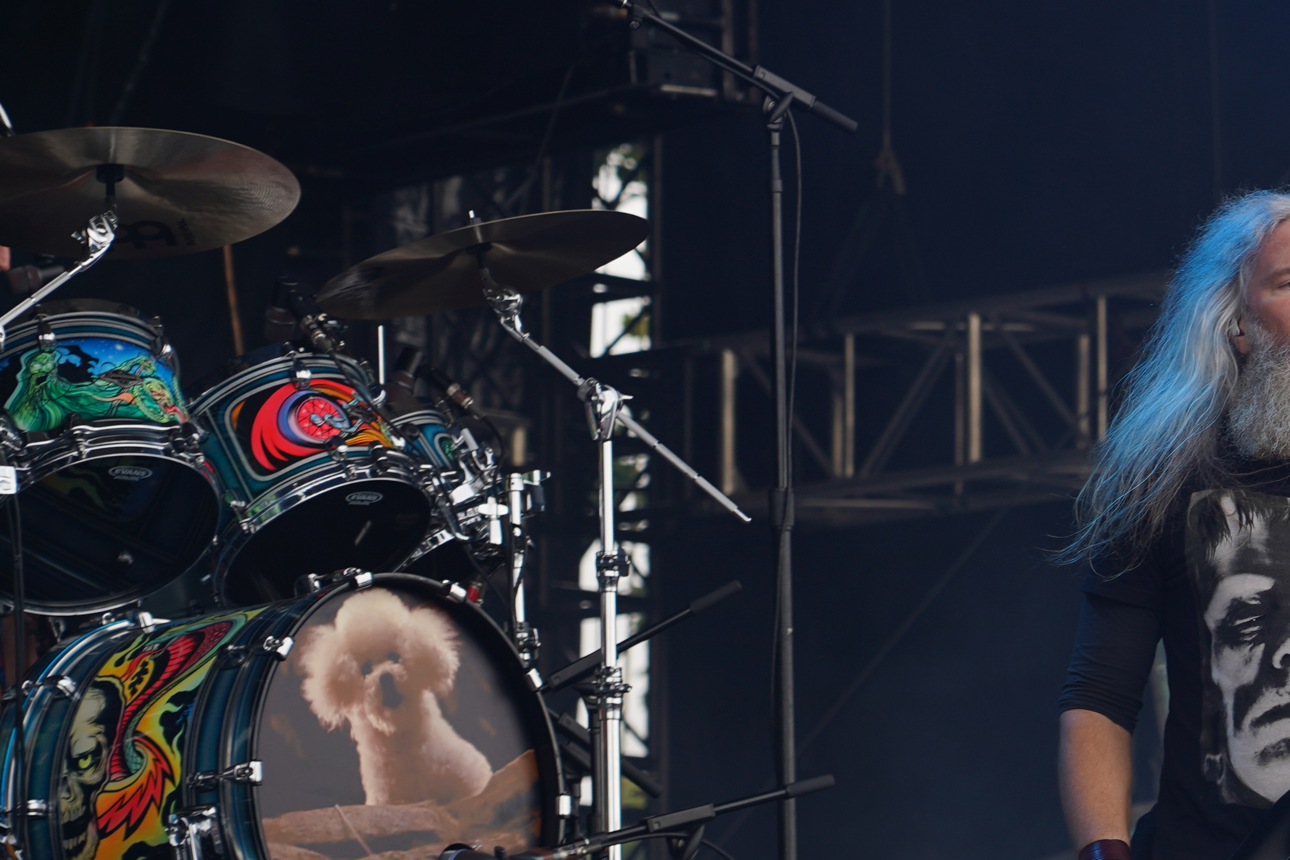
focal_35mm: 222
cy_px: 587
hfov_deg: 9.2
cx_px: 1238
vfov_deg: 6.2
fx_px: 7954
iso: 100
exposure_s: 1/200
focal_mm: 105
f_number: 5
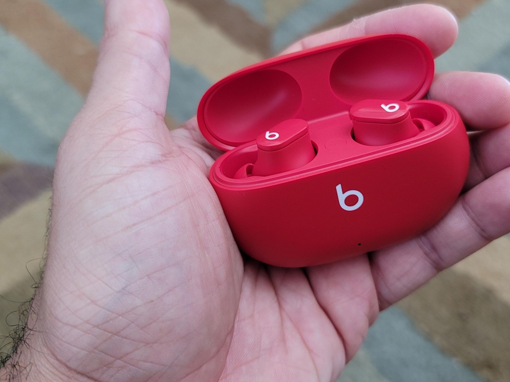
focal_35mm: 30
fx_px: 442
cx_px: 295
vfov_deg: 46.8
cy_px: 179
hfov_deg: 59.7
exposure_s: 1/60.2
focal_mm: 7
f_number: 1.8
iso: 200
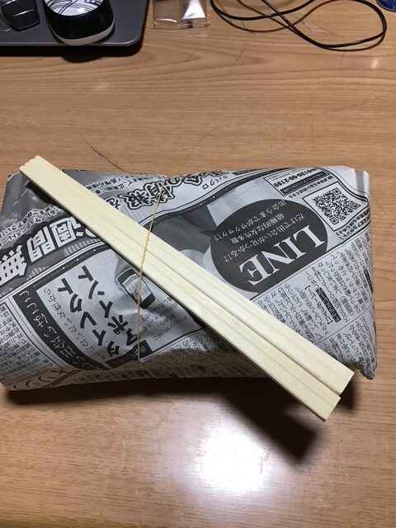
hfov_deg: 45.4
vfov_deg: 58.4
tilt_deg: -62.5
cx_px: 198
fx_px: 473
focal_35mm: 31
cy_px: 264
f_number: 2.4
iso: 64
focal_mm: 3.3
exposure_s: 1/30
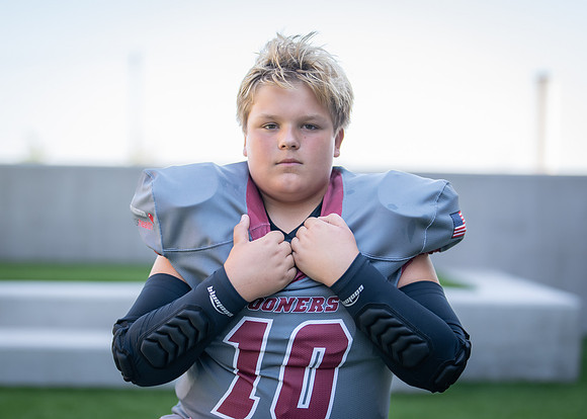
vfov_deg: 19.7
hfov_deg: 27.4
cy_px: 240
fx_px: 1206
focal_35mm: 72
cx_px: 291
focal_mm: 50
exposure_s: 1/1600
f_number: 1.2
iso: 100
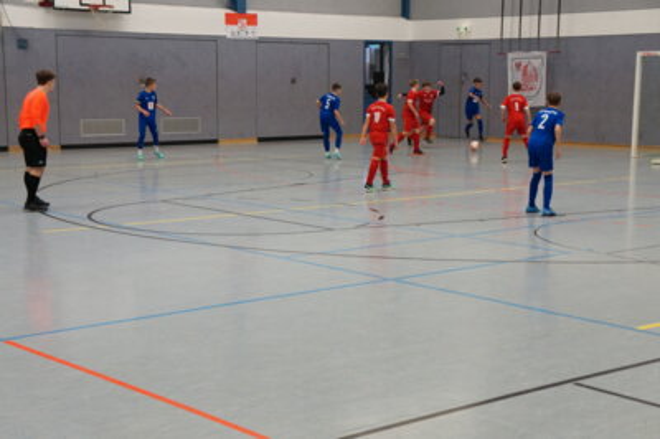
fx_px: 1154
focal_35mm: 63
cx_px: 330
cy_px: 220
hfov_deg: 31.9
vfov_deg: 21.5
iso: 1600
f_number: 7.1
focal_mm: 42
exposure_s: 1/80
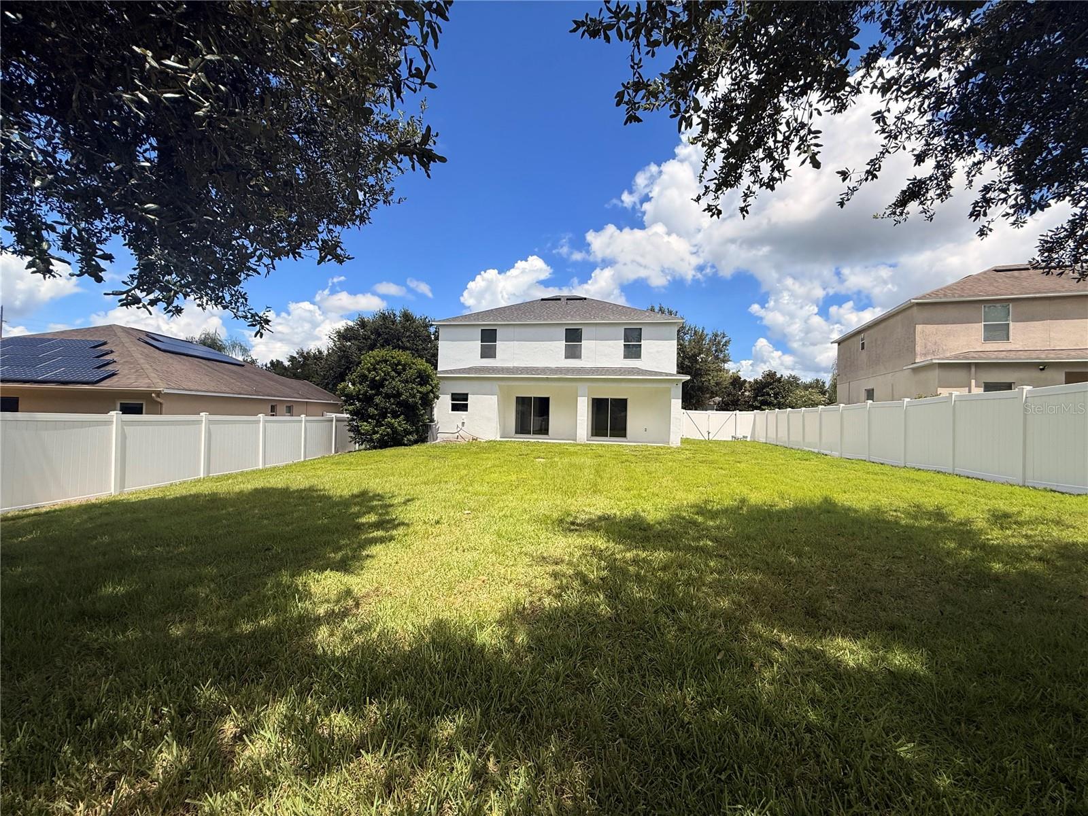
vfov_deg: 85.7
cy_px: 408
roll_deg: -1.3
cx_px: 544
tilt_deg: +1.9
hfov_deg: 102.1
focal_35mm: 14
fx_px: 440
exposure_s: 1/2841
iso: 50
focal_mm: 2.22
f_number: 2.2
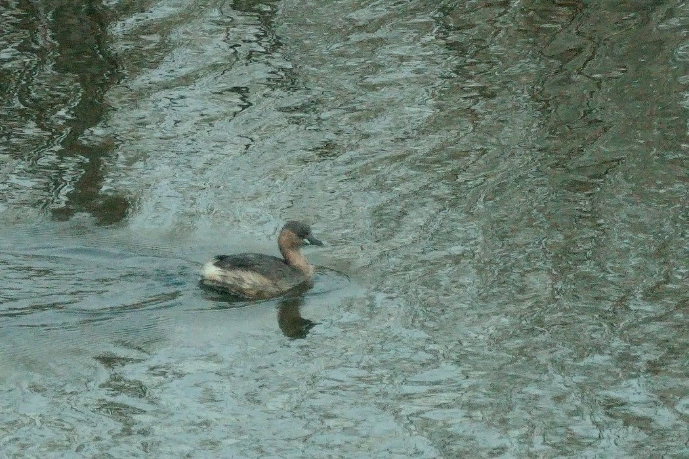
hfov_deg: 3.4
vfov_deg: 2.3
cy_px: 230
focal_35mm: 600
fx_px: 11482
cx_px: 344
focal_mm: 600
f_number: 6.3
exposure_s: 1/3200
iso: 1250
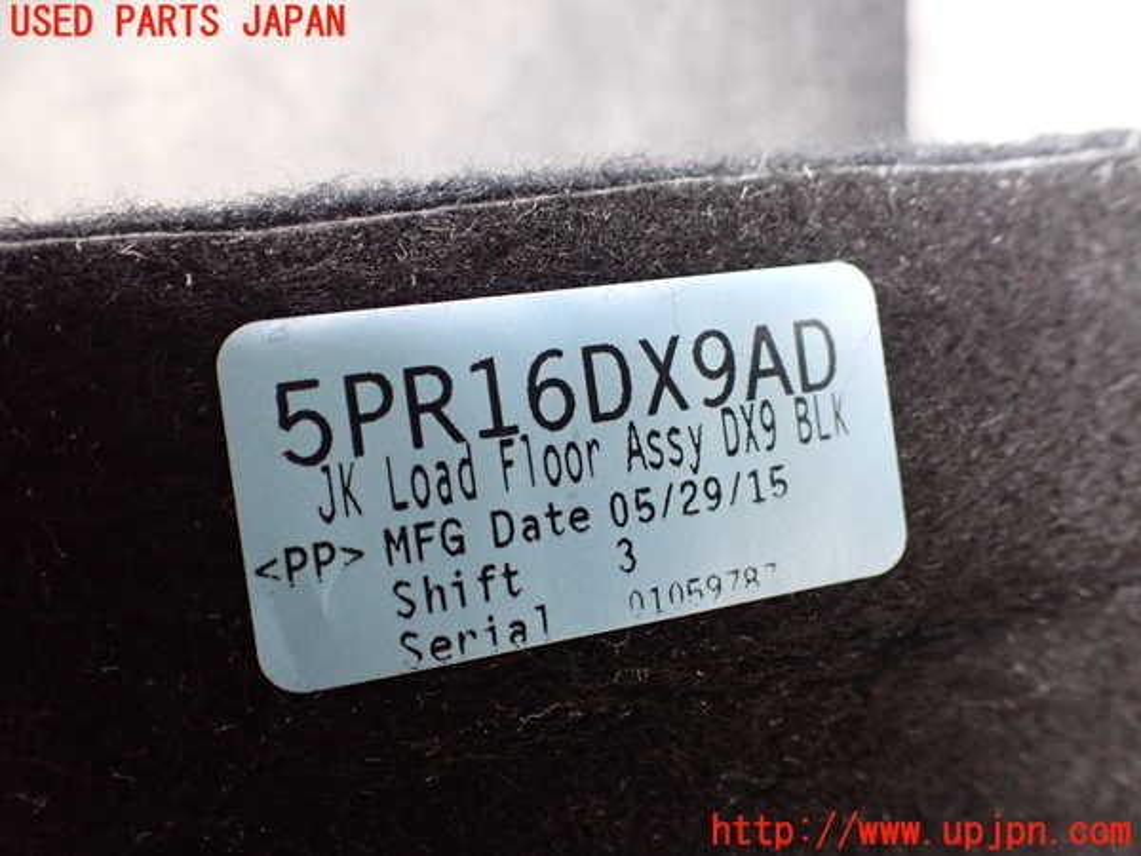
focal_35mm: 30
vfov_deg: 46.8
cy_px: 428
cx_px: 570
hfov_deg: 60.0
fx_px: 989
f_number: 2.3
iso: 800
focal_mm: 5.4
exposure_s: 1/125
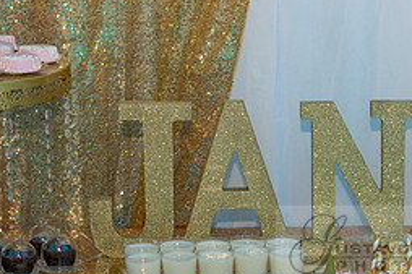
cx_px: 417
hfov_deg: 14.7
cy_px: 244
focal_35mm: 137
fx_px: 1567
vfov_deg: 10.0
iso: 1600
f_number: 5
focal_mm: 60
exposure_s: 1/125
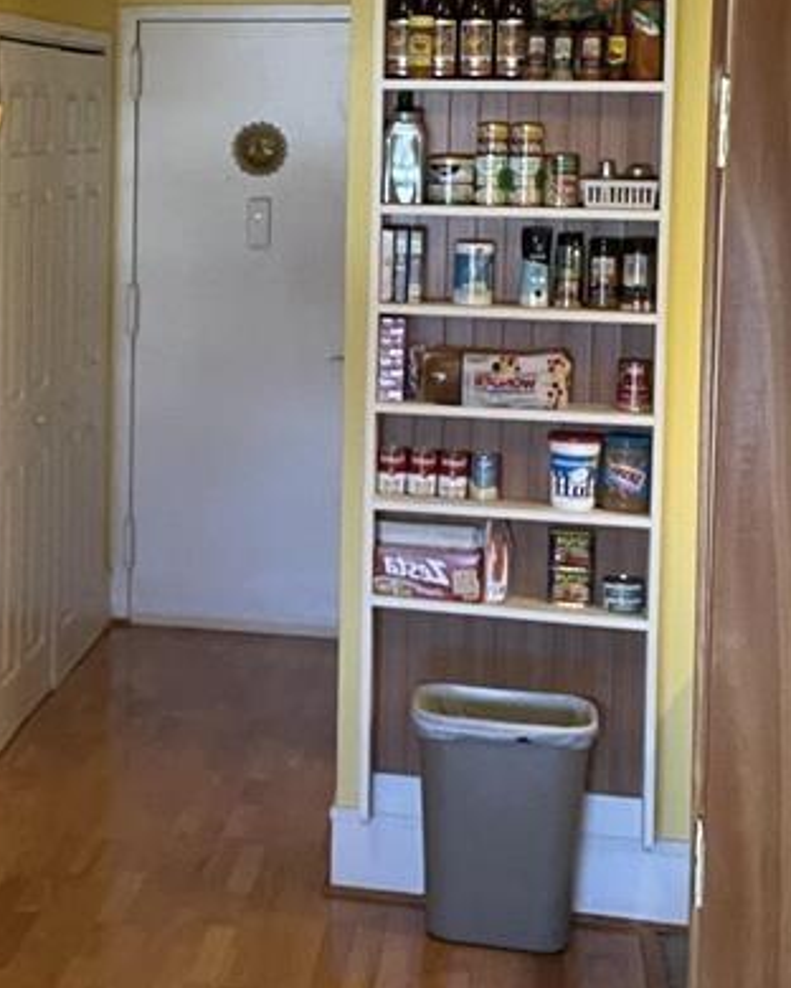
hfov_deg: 20.5
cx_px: -20
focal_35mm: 72
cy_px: 263
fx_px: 2107
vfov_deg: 26.1
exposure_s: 1/60
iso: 200
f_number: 2.2
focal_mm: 2.71
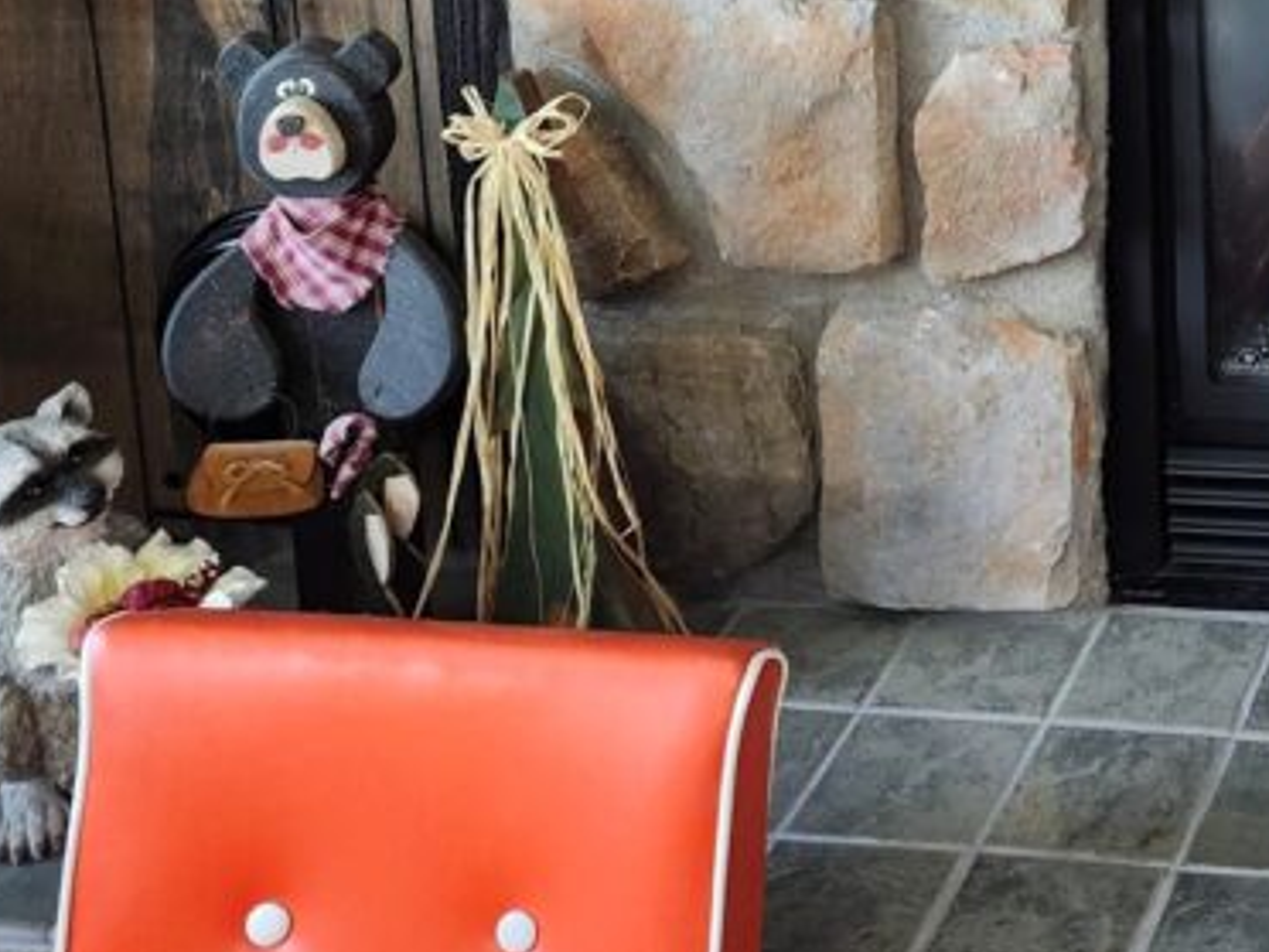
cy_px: -389
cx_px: 1660
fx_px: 2420
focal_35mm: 66
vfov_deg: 19.9
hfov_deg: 25.3
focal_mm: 5.54
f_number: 1.8
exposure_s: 1/120
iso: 640
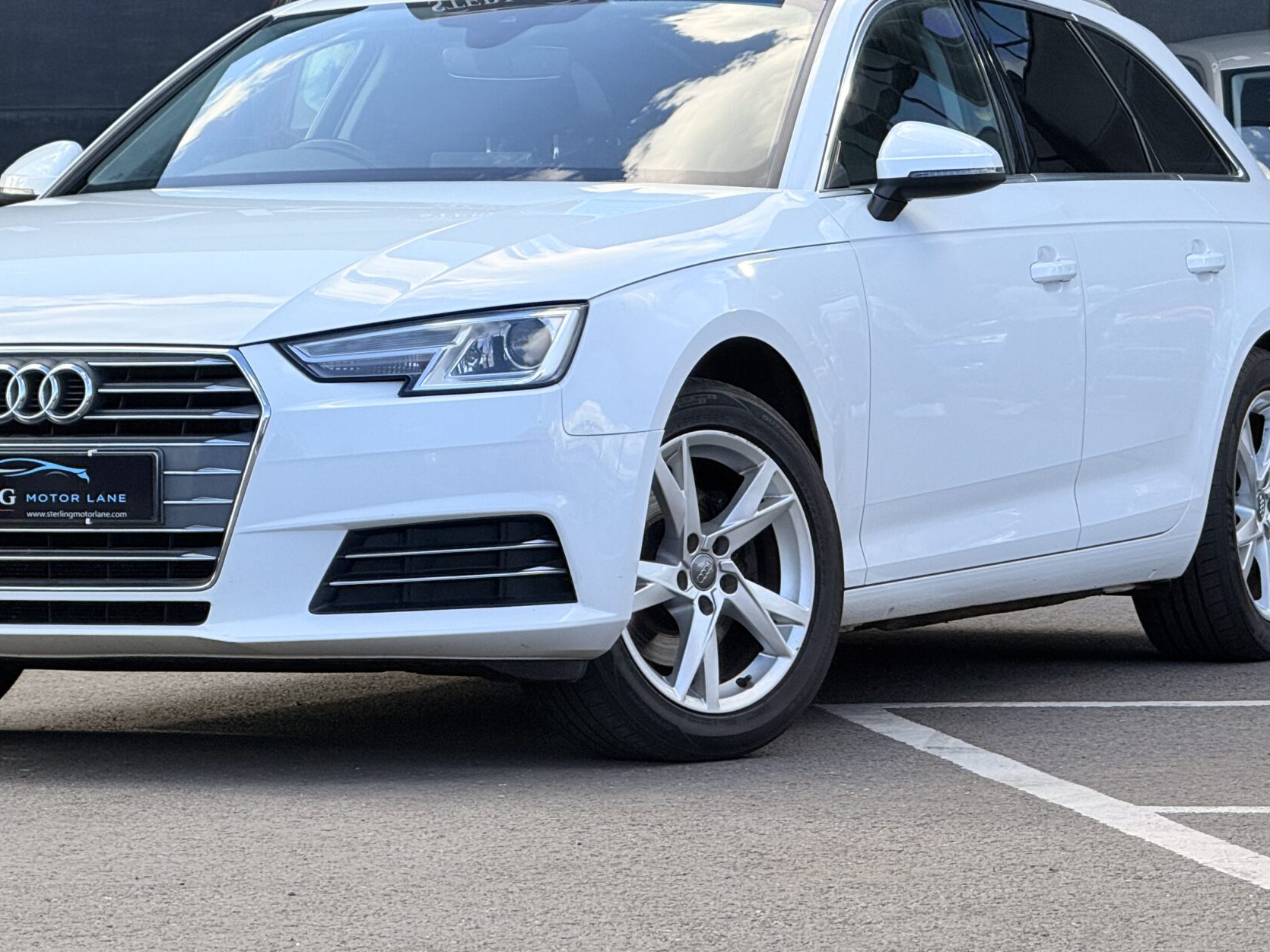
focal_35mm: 184
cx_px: 491
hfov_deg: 10.7
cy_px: 313
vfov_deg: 8.1
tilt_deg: +0.0
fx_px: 6750
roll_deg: +0.1
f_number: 2.8
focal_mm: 15.66
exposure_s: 1/473
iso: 64
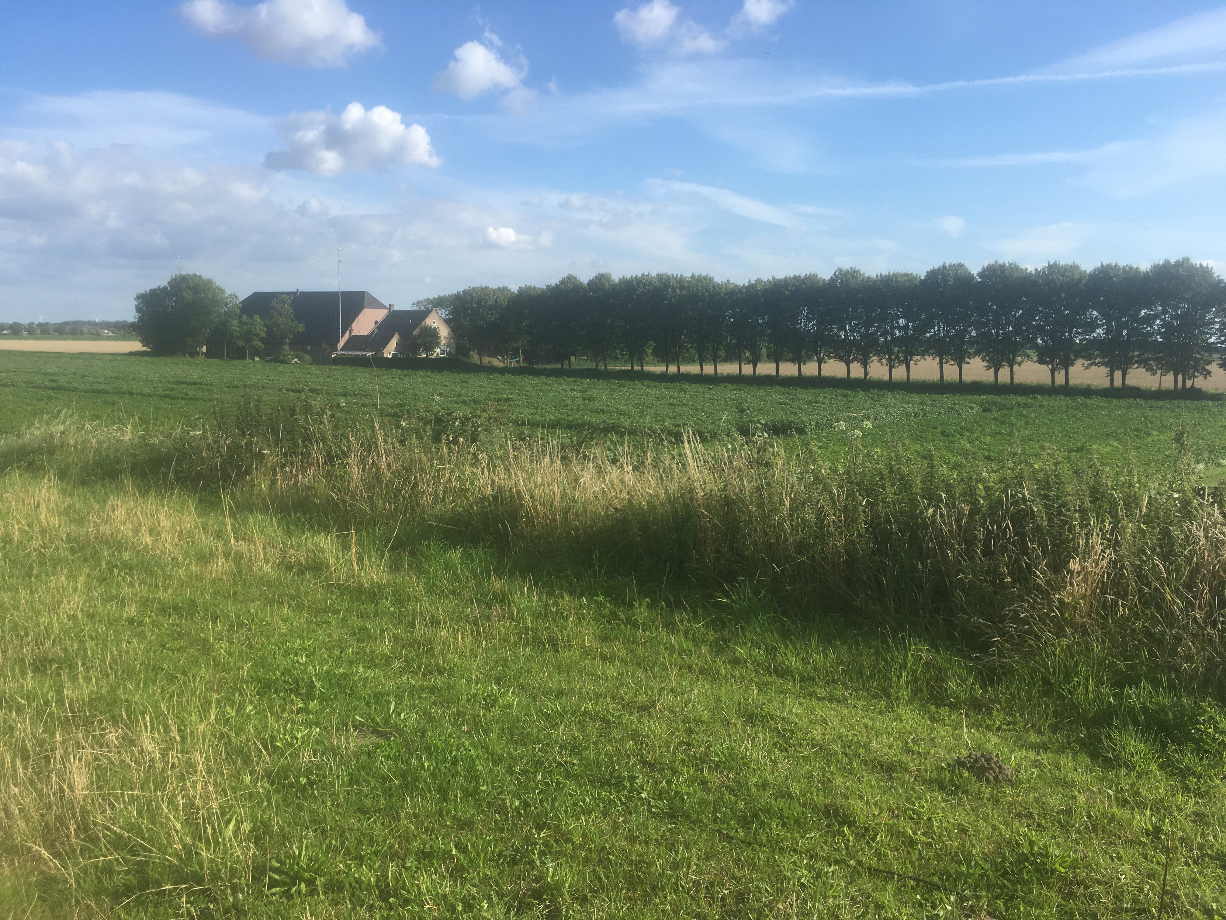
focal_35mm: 29
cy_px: 460
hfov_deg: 61.7
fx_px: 1027
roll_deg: -0.6
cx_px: 613
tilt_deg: -8.7
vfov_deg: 48.2
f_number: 2.2
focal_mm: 4.15
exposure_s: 1/1115
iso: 25
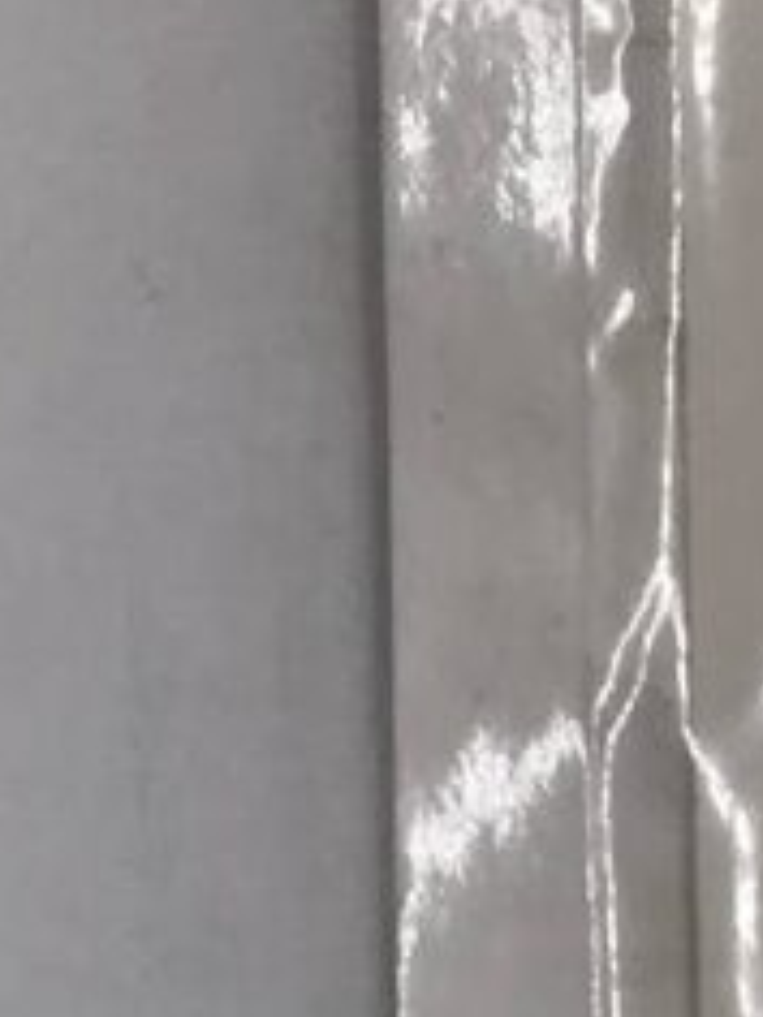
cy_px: 2991
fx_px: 5349
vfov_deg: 9.0
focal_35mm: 182
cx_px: 1548
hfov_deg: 7.8
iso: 20
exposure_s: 1/224
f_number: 1.8
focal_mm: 3.99
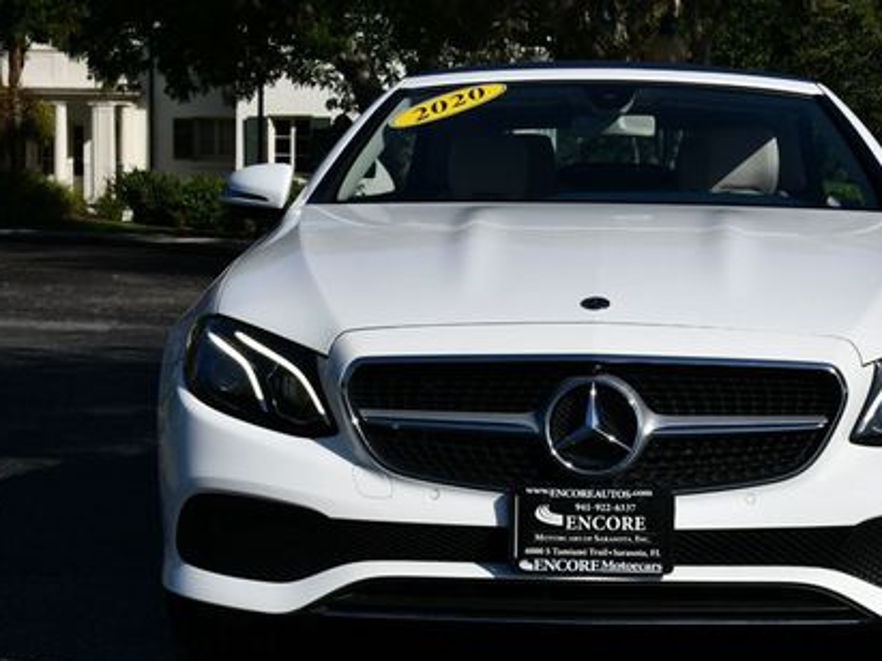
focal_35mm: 102
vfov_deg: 14.5
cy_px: 322
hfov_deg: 19.2
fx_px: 2598
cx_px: 592
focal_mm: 34
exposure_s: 1/400
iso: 100
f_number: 10
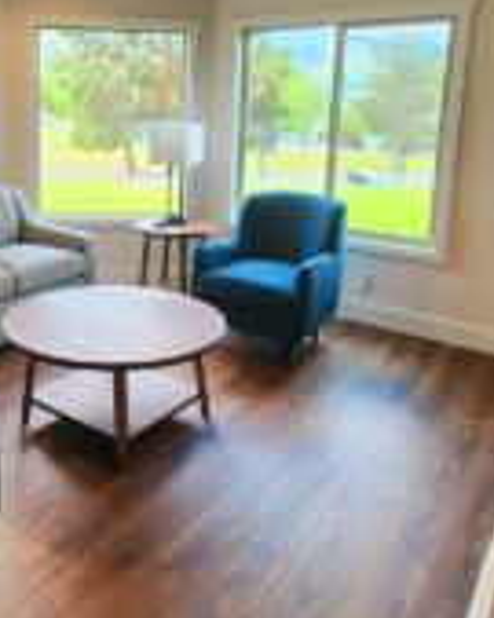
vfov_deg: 57.7
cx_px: 143
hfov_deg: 47.2
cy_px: 212
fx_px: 549
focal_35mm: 30
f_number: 2.2
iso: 50
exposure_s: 1/60.2
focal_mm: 2.2
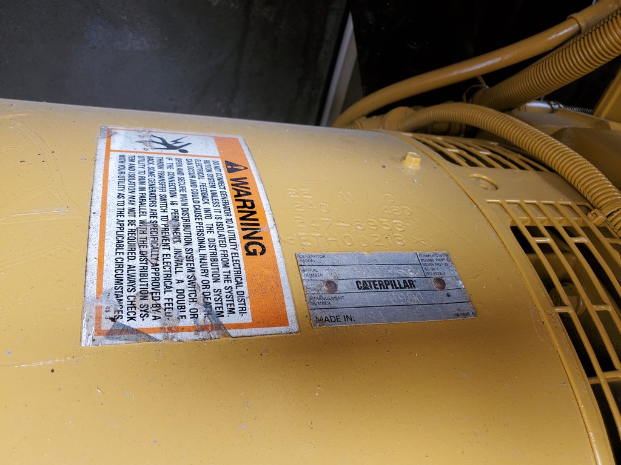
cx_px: 310
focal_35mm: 26
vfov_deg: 53.1
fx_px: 466
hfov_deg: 67.3
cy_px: 232
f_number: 2.4
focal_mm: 4.3
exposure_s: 1/100
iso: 64
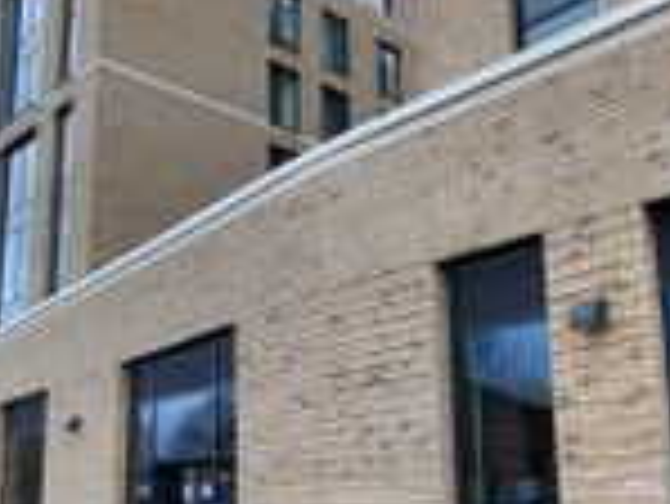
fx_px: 833
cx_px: 409
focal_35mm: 43
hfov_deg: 43.5
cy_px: 333
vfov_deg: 33.4
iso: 50
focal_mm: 1.64
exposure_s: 1/60
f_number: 2.2
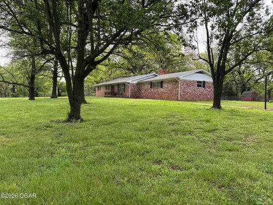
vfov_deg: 53.1
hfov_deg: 67.3
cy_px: 102
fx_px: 205
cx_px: 136
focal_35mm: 26
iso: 50
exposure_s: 1/442
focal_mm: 5.96
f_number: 1.6
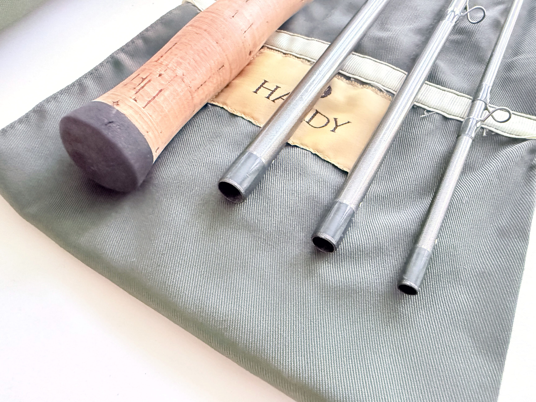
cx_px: 268
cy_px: 201
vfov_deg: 56.8
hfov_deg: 71.6
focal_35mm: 24
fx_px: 372
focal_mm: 6.76
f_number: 1.78
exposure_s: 1/91
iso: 200
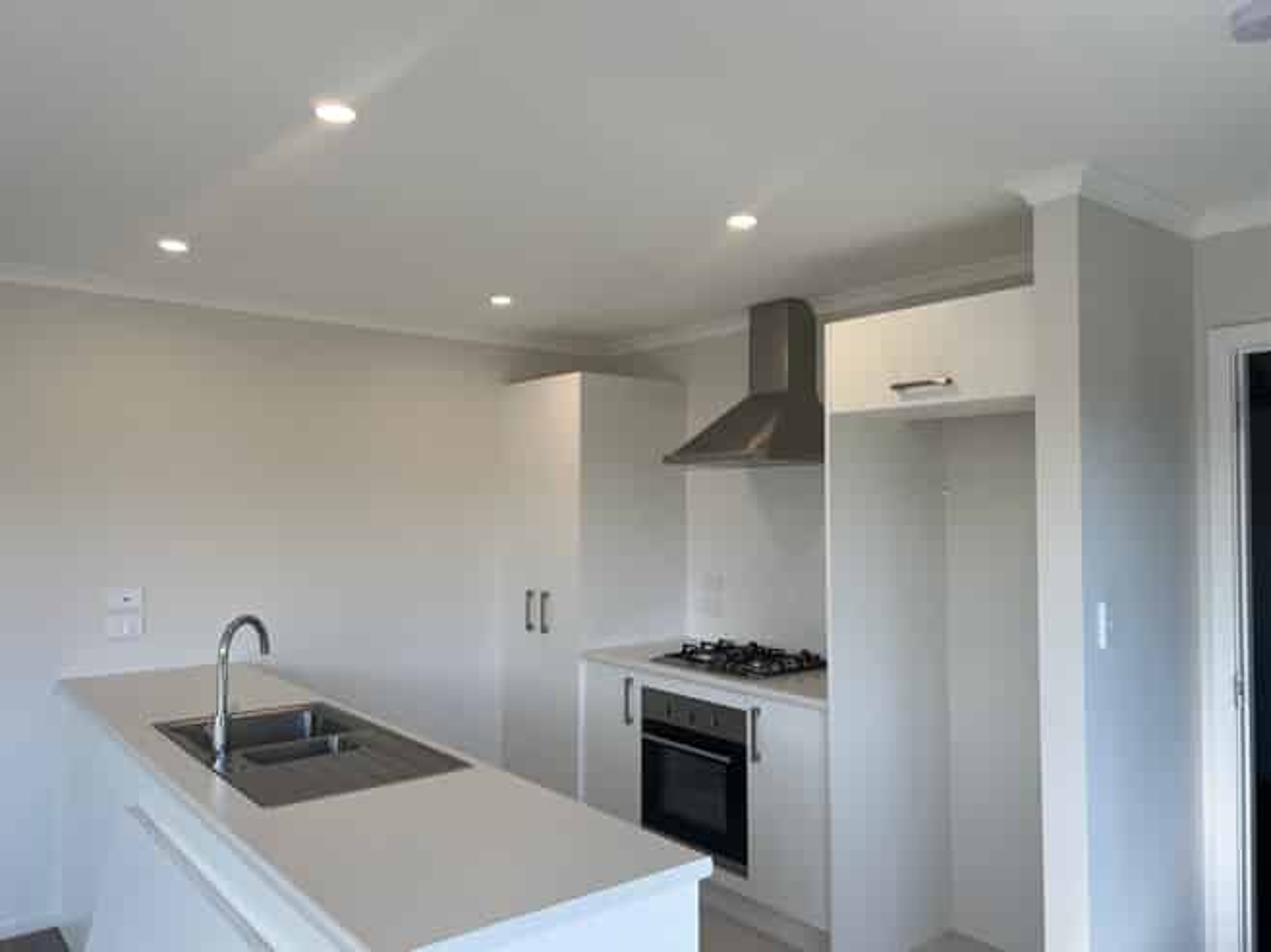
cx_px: 636
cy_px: 476
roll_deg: +0.3
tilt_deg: +2.7
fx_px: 954
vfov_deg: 53.0
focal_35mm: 26
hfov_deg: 67.3
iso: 50
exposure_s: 1/387
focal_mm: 5.7
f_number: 1.5
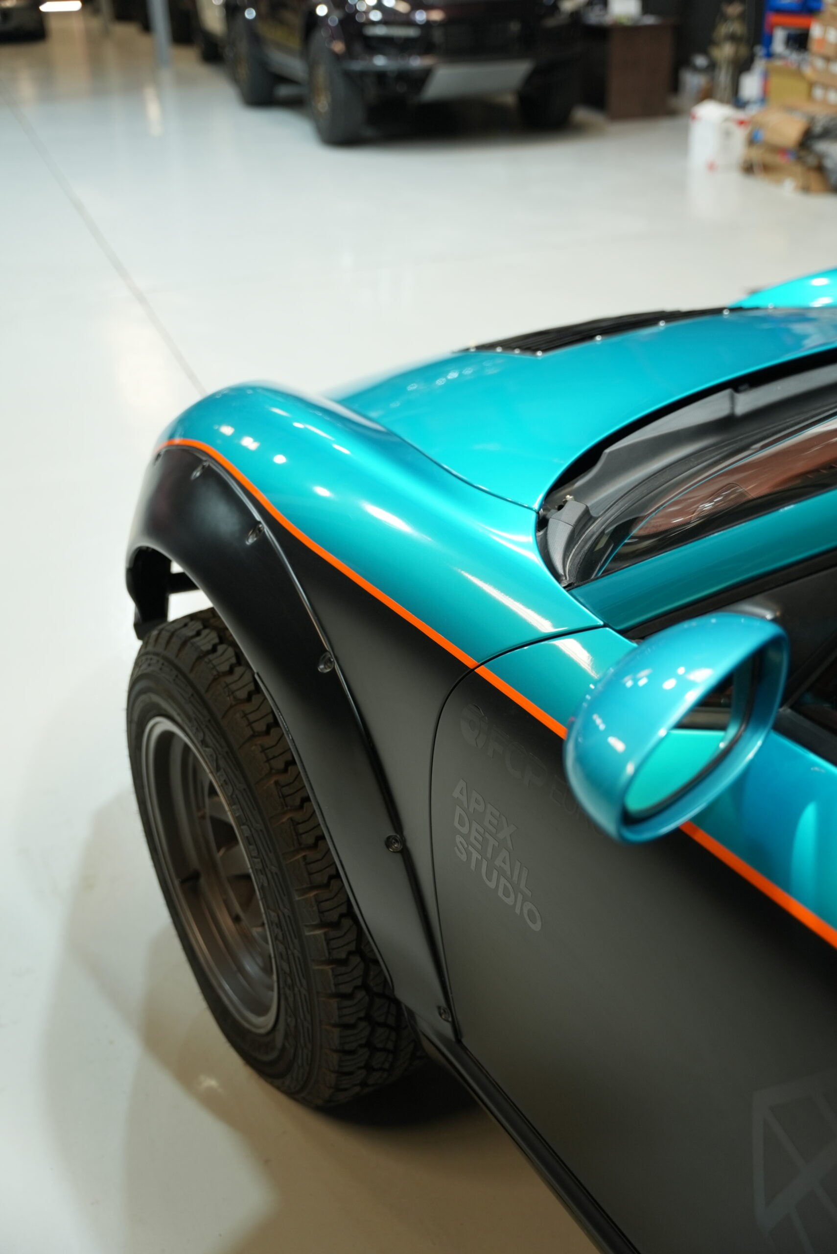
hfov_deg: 33.7
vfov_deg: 48.8
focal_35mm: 40
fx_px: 1383
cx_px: 418
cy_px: 627
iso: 640
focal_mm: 39.7
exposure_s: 1/100
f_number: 2.8
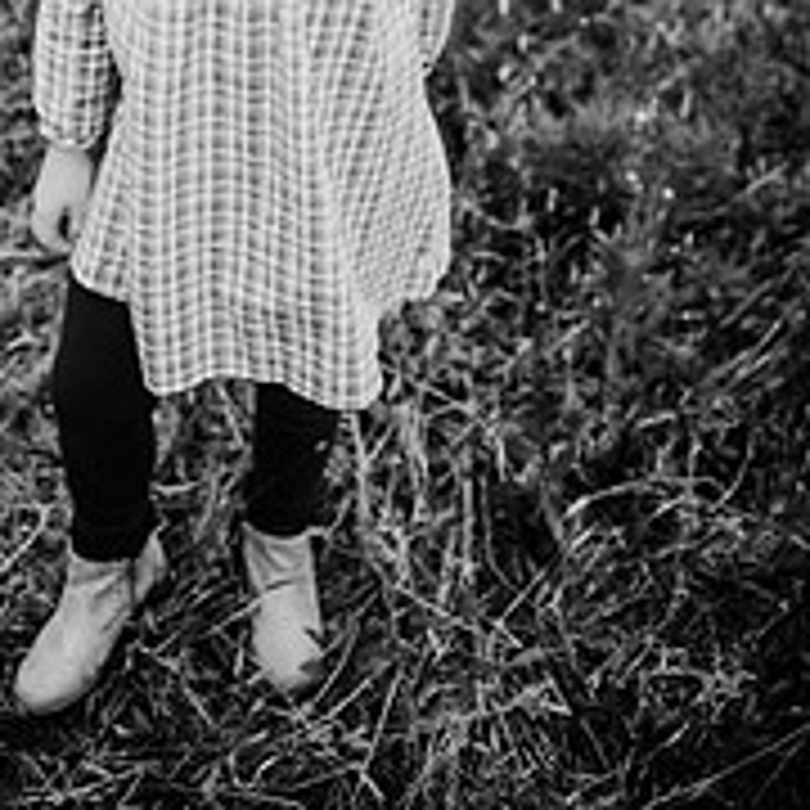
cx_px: 238
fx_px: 1350
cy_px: -148
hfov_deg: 33.0
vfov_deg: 29.1
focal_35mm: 51
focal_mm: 24
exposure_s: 1/800
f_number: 2.2
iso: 125
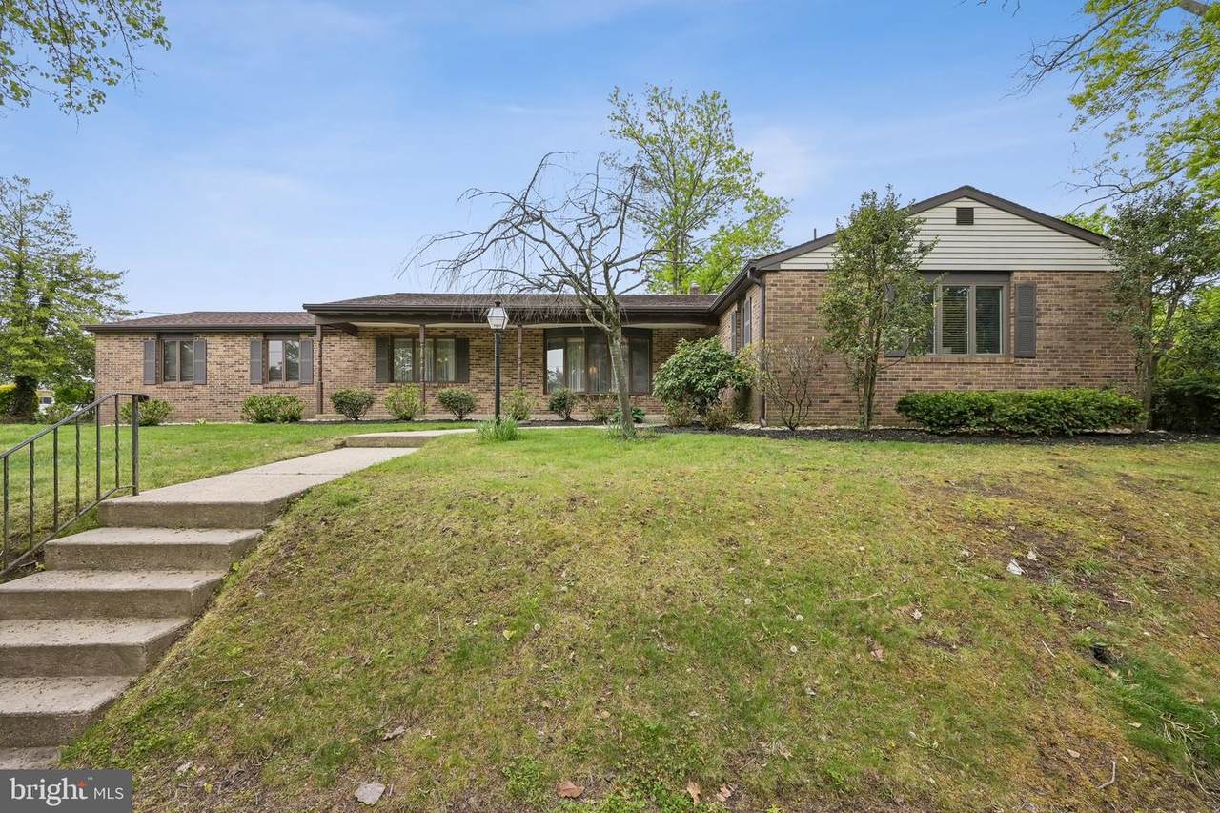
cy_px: 406
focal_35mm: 14
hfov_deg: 104.3
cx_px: 610
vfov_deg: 81.2
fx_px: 474
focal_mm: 14
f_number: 11
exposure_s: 1/160
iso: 400
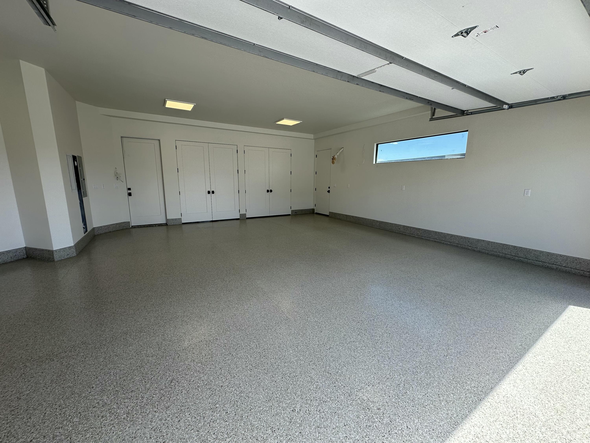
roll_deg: -0.6
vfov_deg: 85.7
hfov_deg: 102.1
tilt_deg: -9.5
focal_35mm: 14
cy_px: 222
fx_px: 239
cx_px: 295
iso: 40
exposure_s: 1/307
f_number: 2.2
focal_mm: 2.22
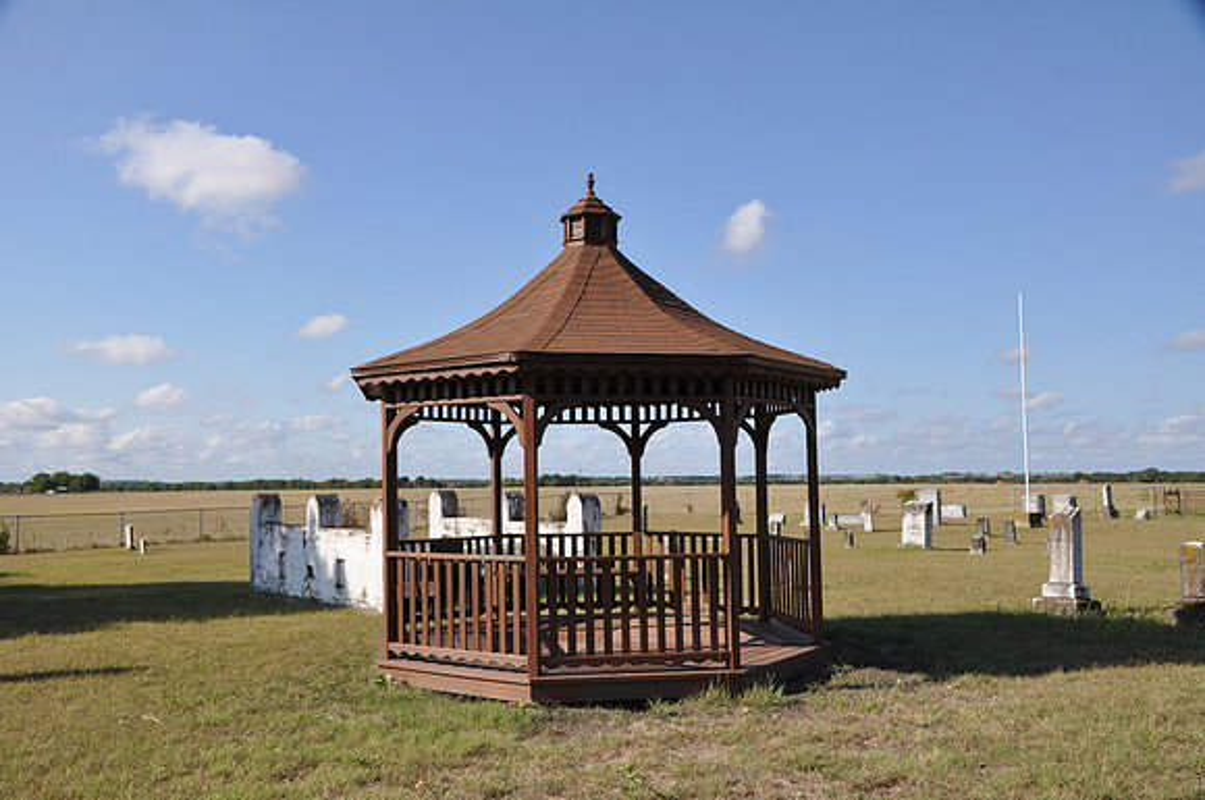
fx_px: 1203
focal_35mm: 36
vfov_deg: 36.8
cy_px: 400
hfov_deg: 53.2
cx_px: 602
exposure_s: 1/160
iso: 200
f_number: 13
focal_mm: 24
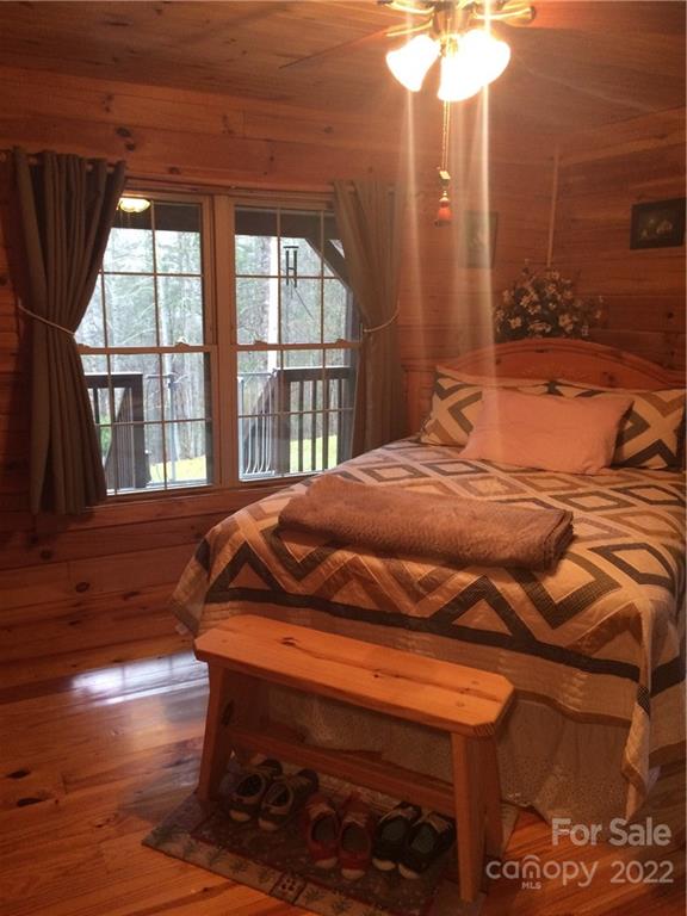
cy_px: 458
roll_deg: -0.1
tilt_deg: -13.4
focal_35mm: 29
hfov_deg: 48.2
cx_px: 344
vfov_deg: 61.7
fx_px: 767
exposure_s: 1/30
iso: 200
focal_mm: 4.15
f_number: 2.2
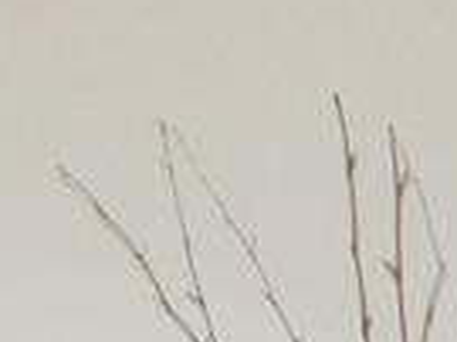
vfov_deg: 7.5
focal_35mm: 175
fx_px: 2308
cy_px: 1009
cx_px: 1425
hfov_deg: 8.9
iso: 200
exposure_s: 1/30
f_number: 3
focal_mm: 4
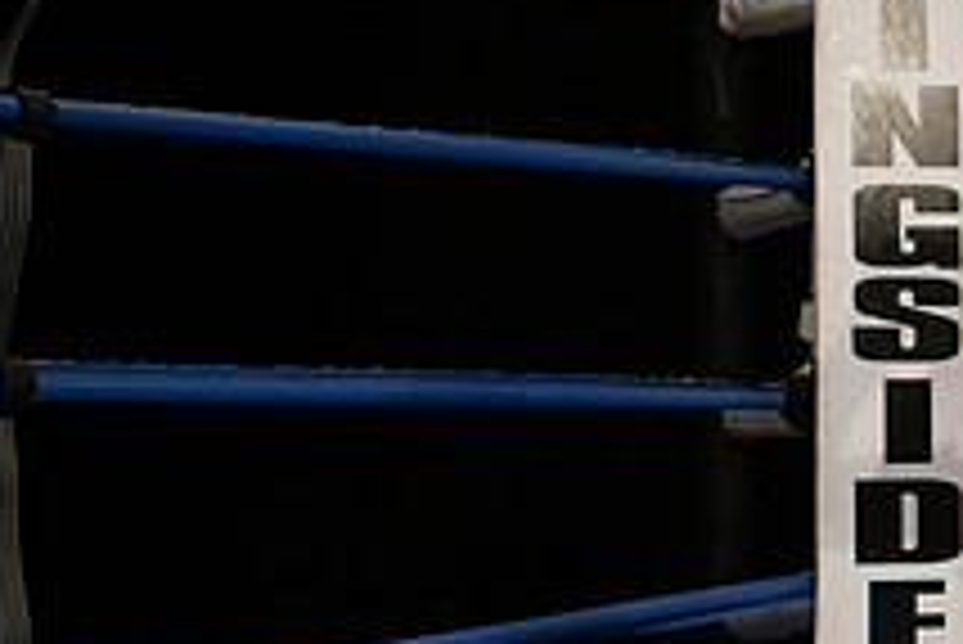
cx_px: 1256
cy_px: 47
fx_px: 5246
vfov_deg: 7.0
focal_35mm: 196
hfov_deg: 10.3
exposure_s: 1/1250
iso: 1600
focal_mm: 70
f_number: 2.8
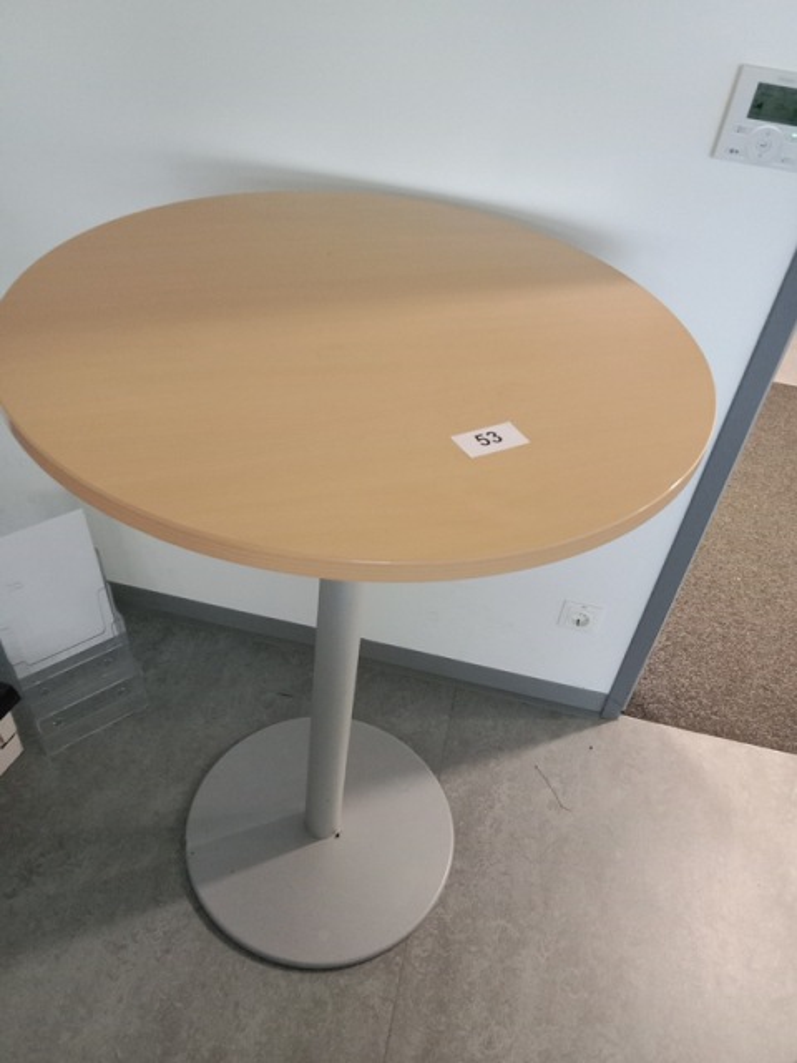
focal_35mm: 27
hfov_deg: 51.4
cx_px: 398
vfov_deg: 65.3
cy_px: 532
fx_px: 829
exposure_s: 1/16.7
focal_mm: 3.65
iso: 826
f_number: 2.2
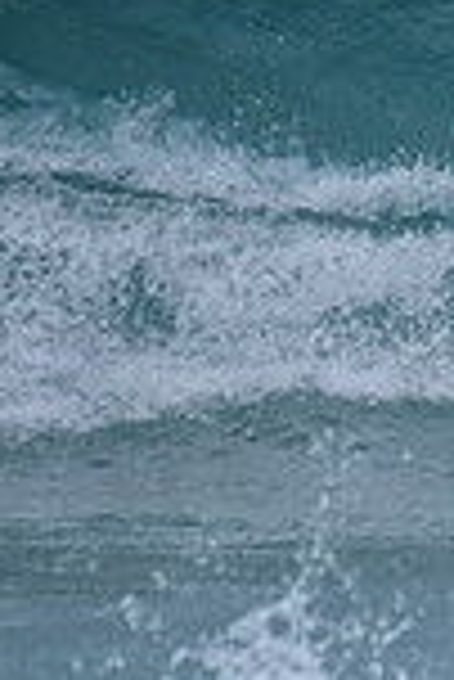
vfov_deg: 1.1
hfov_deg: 0.7
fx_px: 36310
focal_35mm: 1924
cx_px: 1191
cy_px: 200
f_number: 5.6
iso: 220
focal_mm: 500
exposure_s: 1/2000
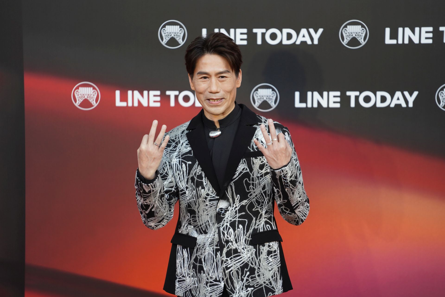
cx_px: 222
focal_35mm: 200
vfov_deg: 6.9
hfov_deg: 10.3
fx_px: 2473
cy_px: 148
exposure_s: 1/250
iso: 500
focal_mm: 200
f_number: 2.8
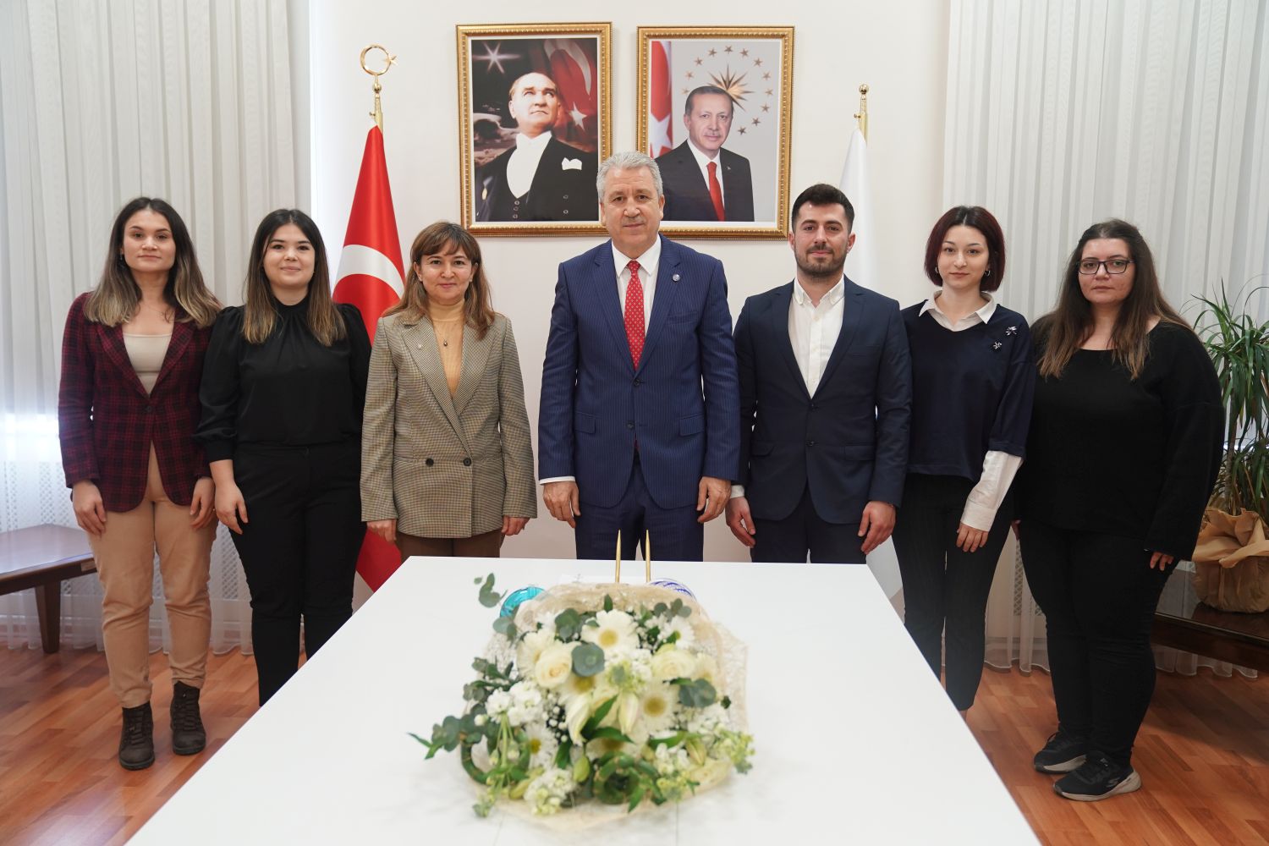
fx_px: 1128
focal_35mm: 32
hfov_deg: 58.7
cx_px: 634
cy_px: 423
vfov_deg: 41.1
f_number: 3.2
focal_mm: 32
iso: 1250
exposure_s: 1/100
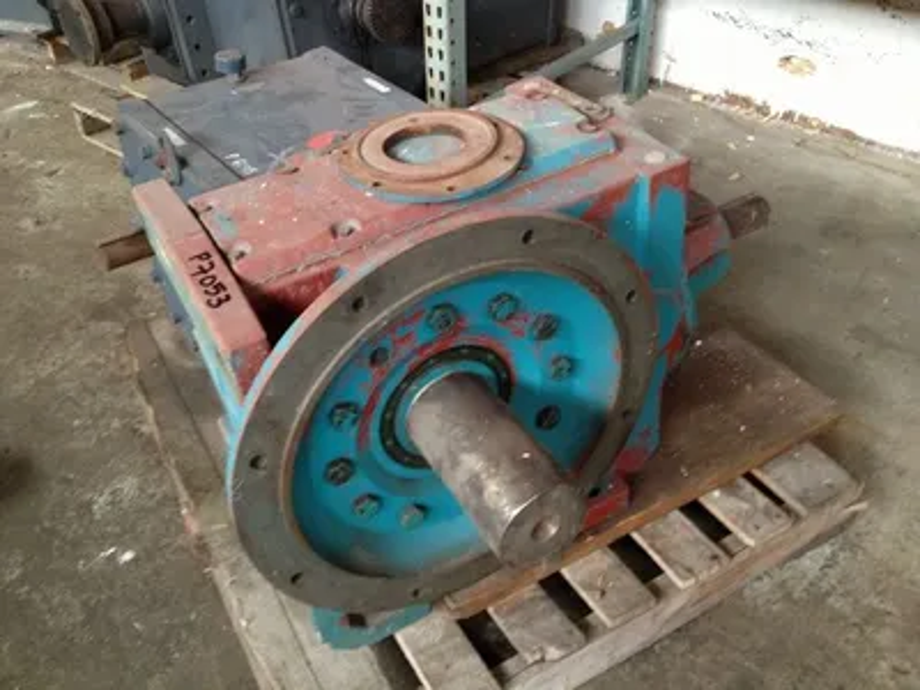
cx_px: 460
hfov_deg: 52.6
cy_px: 345
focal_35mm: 35
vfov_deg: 40.7
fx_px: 930
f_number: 2.4
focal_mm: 4.28
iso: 250
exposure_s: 1/20
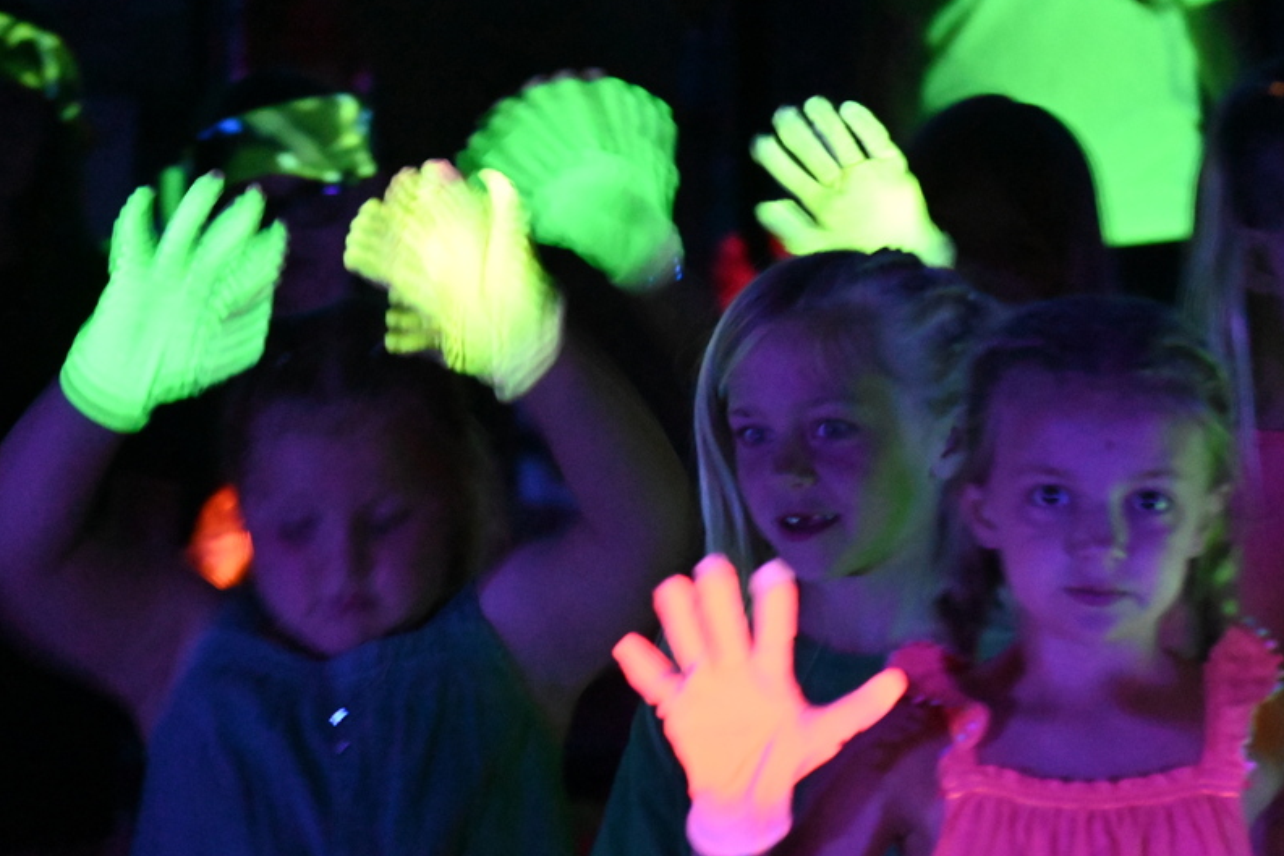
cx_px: 670
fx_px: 11402
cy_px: 477
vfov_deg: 4.3
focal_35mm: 320
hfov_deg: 6.4
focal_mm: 165
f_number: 5.6
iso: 12800
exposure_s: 1/30
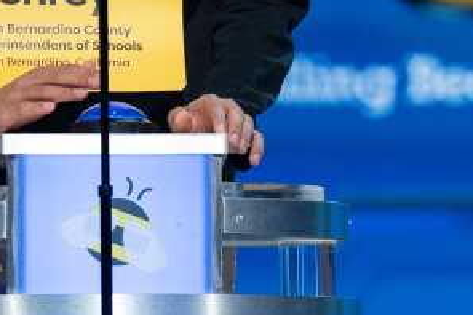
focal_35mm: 669
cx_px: 149
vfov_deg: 2.1
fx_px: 8785
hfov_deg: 3.1
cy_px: -17
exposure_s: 1/400
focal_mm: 180
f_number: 3.5
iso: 2000
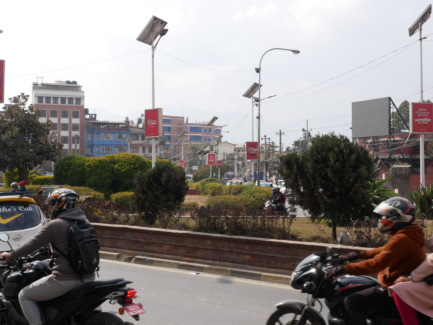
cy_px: 162
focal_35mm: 44
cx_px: 216
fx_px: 551
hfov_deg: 42.9
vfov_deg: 32.9
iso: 200
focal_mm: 22
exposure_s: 1/320
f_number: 8
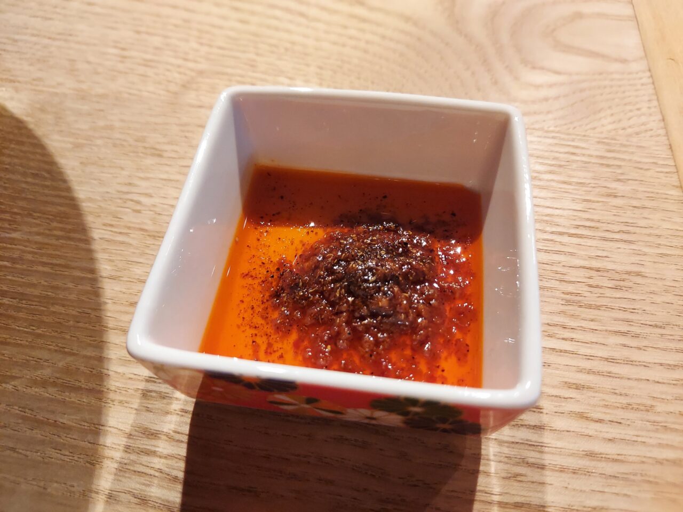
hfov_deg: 69.4
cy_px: 256
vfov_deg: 54.9
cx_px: 342
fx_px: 493
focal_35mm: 25
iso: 250
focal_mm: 4.6
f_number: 2
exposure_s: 1/50
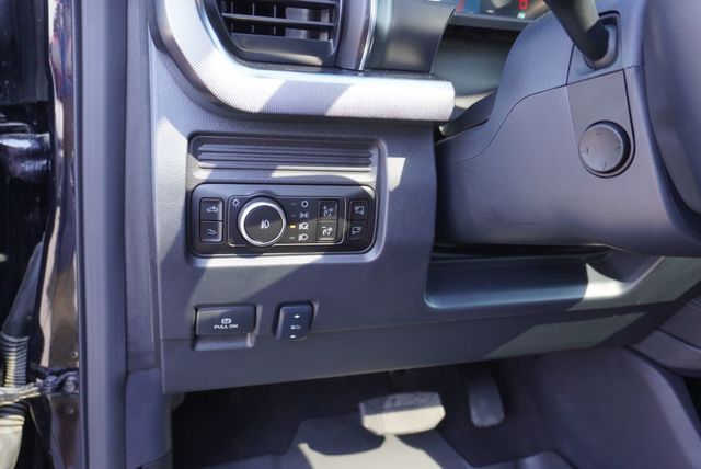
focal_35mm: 30
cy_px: 234
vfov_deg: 43.7
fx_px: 585
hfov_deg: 61.9
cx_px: 350
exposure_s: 1/160
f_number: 4
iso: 640
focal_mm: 20
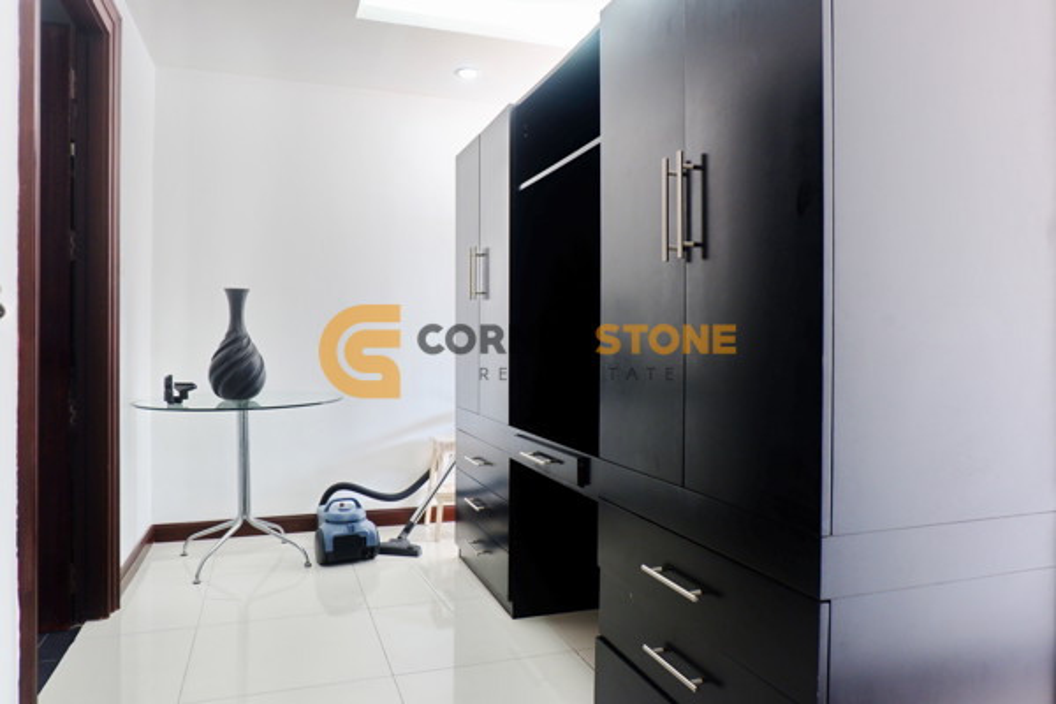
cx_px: 528
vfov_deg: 53.1
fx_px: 704
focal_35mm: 24
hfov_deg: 73.7
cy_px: 352
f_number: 3.5
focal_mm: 16
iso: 320
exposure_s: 1/50
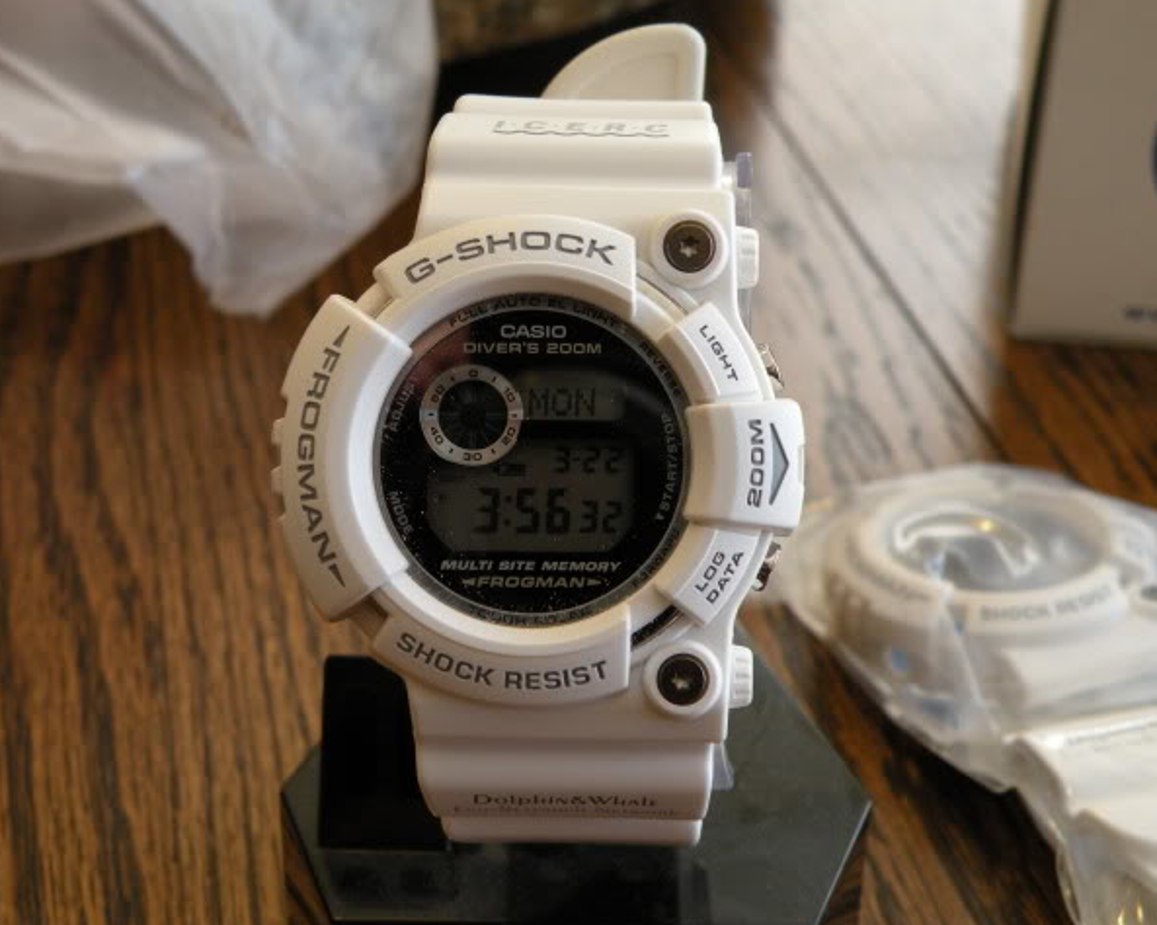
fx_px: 2020
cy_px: 464
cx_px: 579
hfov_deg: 32.0
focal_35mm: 59
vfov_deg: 25.8
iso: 175
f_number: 3.5
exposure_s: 1/59
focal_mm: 9.8
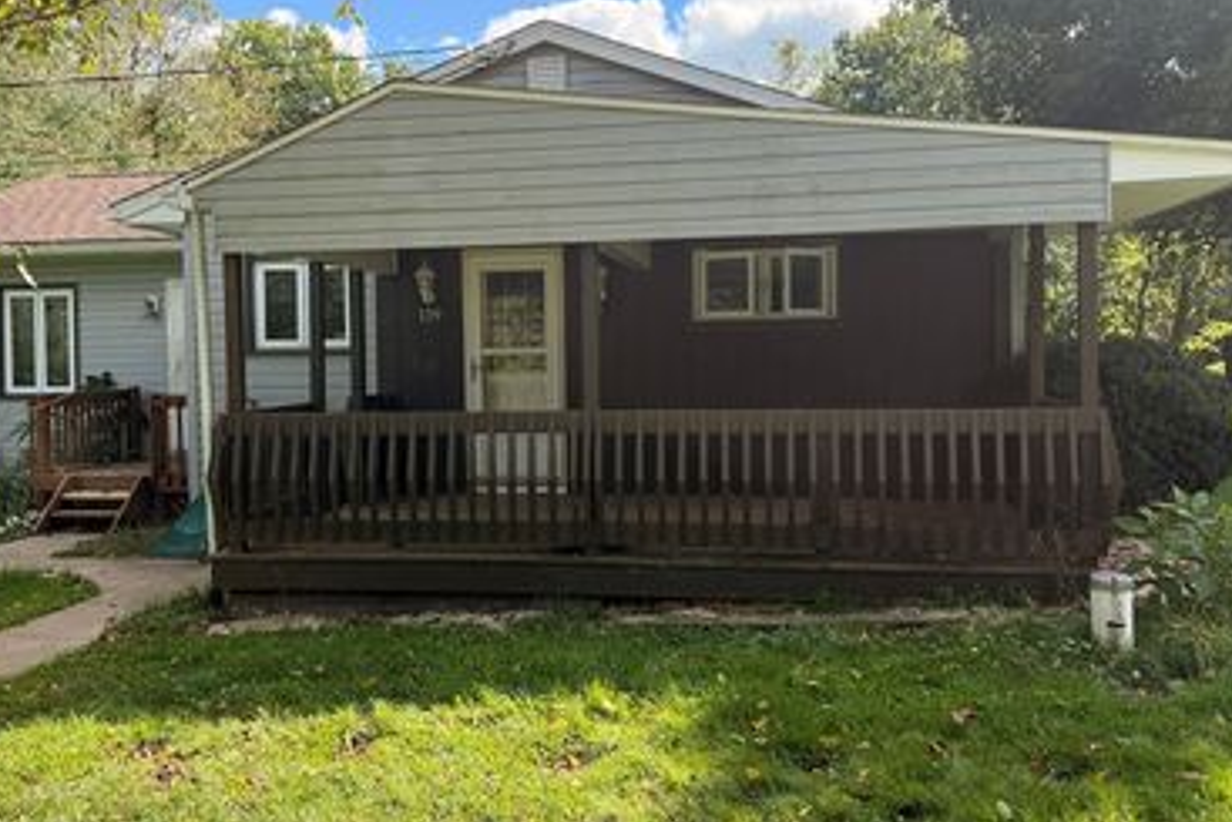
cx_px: 581
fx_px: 1164
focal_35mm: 34
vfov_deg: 38.9
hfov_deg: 55.7
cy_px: 381
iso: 100
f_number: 1.78
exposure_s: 1/2299
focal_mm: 6.76
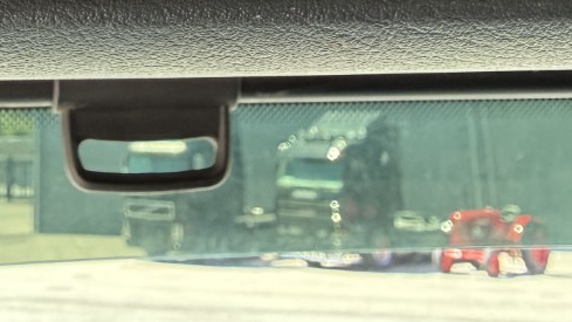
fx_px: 1168
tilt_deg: +18.8
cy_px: -276
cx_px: 124
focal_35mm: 77
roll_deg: -1.1
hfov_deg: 27.0
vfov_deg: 13.8
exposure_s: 1/99
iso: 160
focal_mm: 2.22
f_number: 2.2
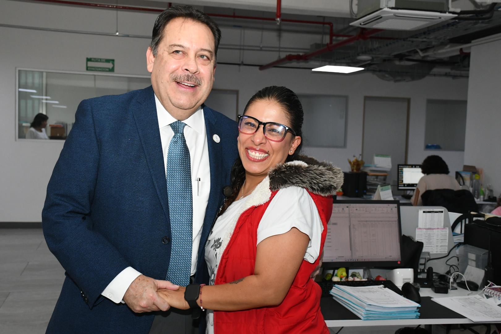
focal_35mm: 45
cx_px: 250
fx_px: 626
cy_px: 167
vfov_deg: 29.9
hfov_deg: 43.6
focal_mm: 30
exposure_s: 1/200
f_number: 6.3
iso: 2000
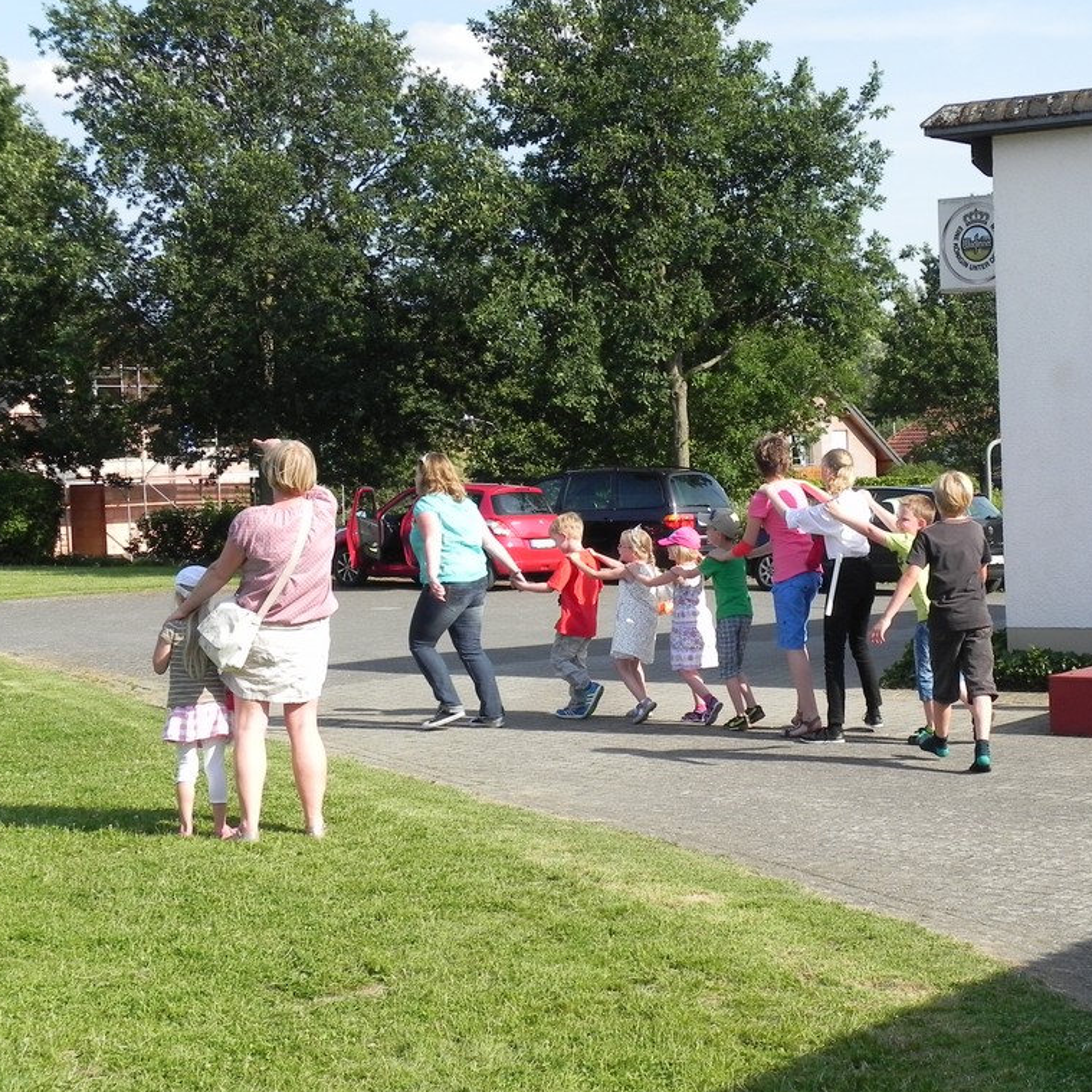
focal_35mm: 62
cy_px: 550
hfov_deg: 27.6
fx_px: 2213
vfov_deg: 27.7
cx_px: 673
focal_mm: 9.2
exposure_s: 1/430
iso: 160
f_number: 5.6
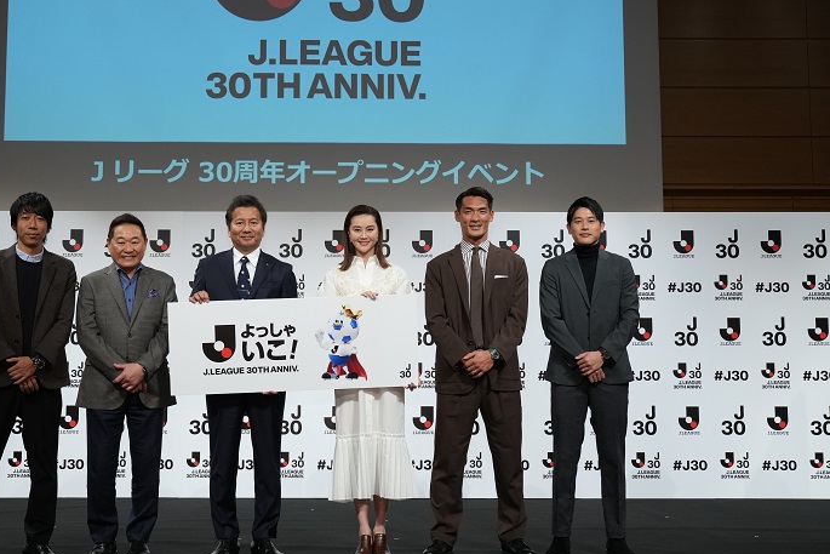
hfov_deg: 42.5
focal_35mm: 46
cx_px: 319
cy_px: 225
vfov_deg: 29.2
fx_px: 1061
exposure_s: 1/250
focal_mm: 35
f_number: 5.6
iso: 1600
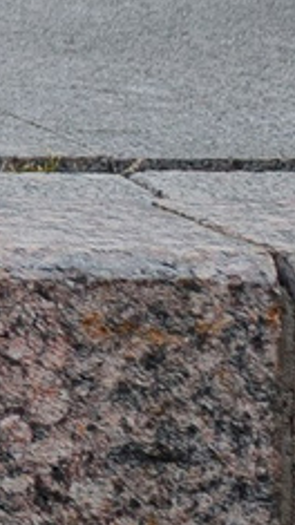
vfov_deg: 5.3
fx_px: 5555
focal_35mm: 399
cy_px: -682
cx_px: -2005
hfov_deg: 2.6
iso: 125
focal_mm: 35
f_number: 3.5
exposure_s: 1/320
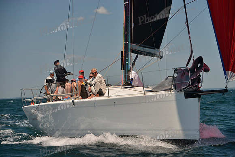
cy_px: 78
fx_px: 783
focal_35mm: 120
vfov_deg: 11.4
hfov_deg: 17.1
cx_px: 118
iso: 280
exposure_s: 1/1250
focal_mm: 120
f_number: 5.6
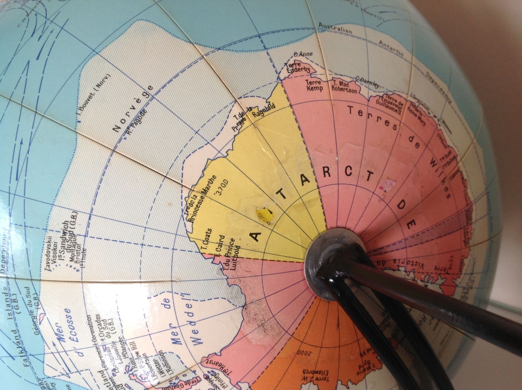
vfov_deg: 40.6
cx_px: 261
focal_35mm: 35
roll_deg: +0.3
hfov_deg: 52.7
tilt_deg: -34.6
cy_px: 195
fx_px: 527
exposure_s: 1/24
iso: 50
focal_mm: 4.28
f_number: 2.4
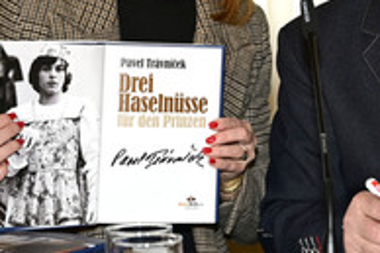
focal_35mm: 109
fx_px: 1150
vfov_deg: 12.5
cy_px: 29
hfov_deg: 18.6
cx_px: 307
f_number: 5
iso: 1000
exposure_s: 1/160
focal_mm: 47
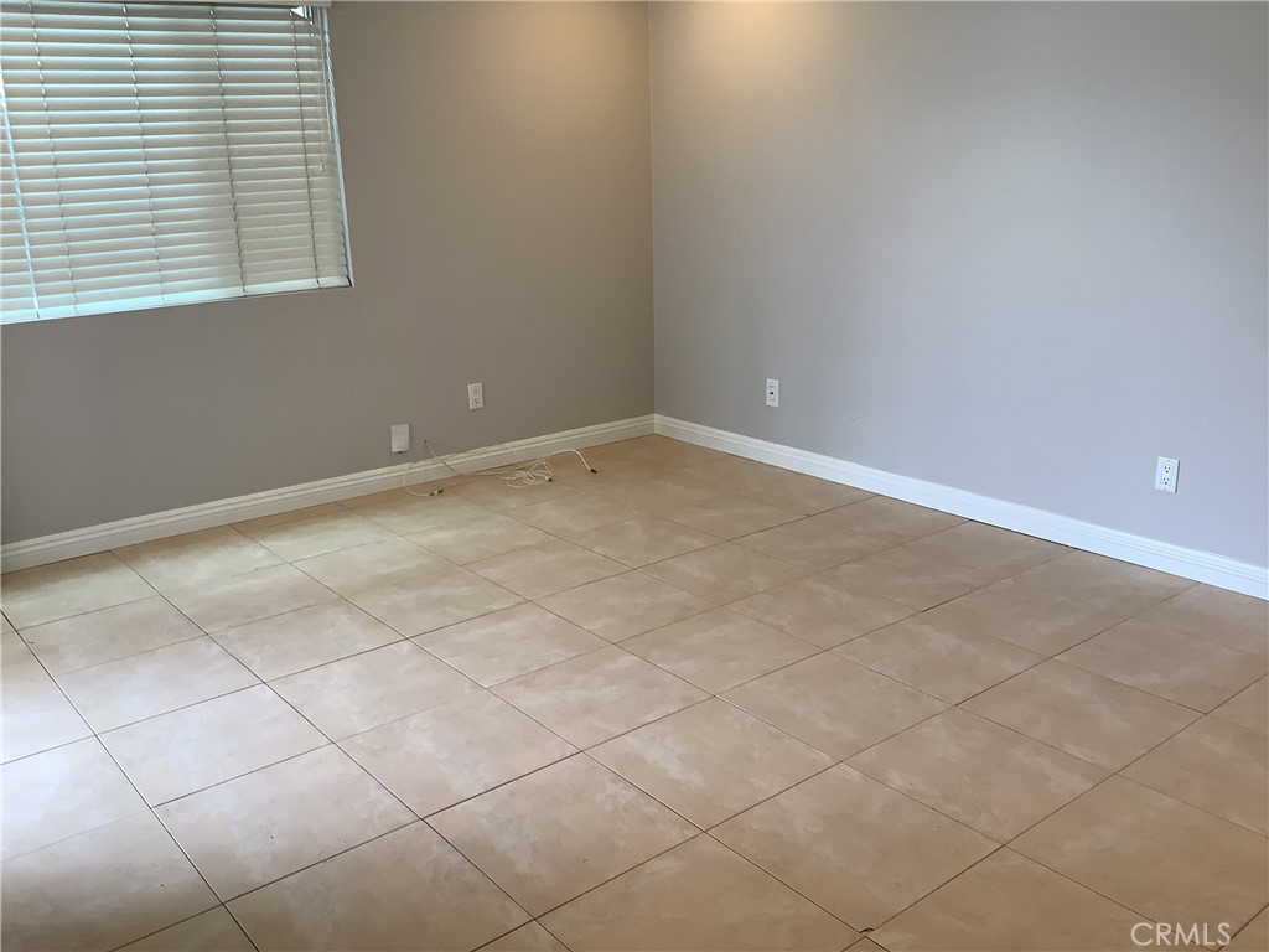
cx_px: 634
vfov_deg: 45.4
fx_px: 1136
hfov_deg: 58.4
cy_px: 476
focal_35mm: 31
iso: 64
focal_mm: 3.3
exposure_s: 1/60
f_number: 2.4
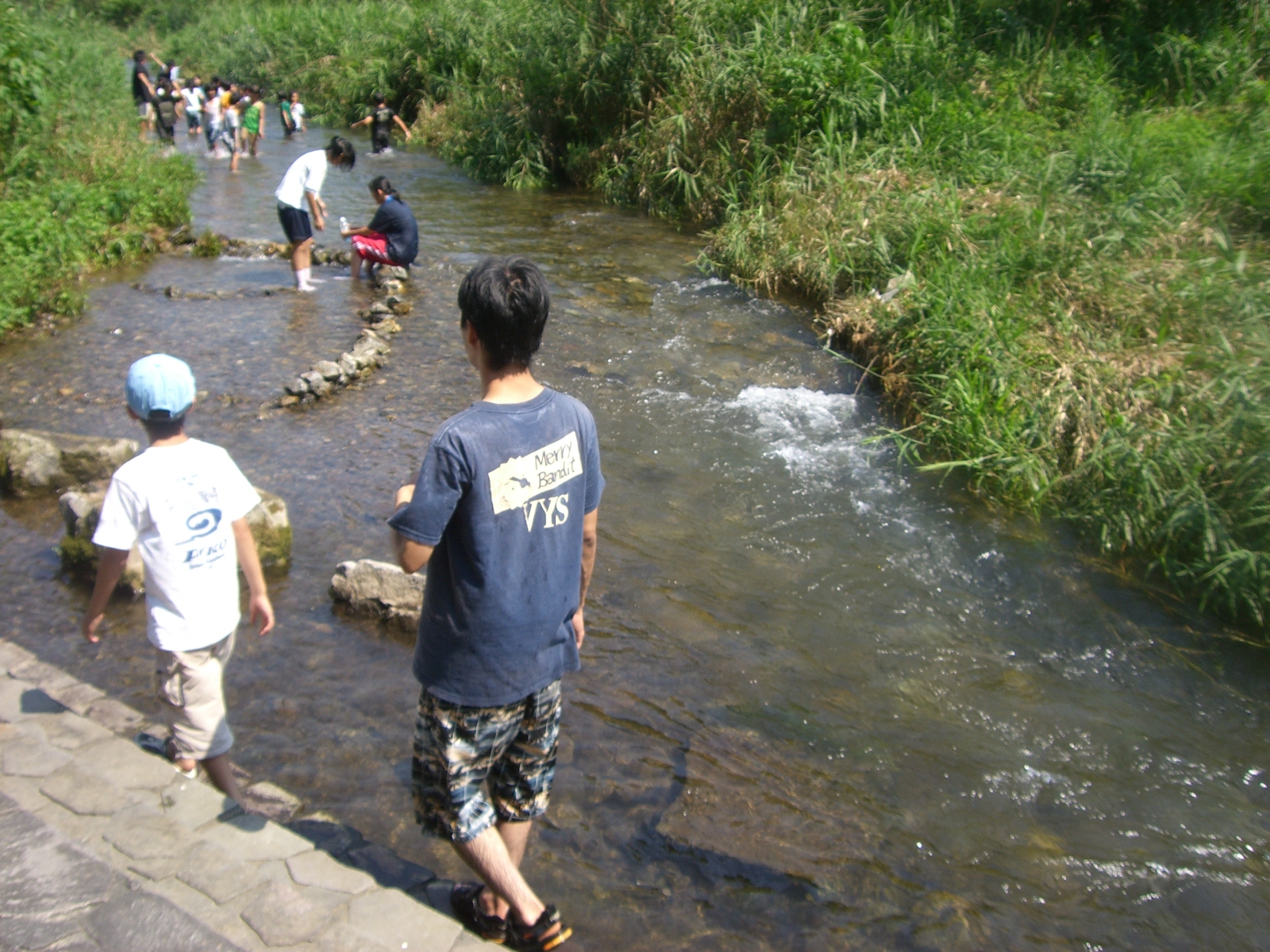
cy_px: 476
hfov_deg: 49.0
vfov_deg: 37.7
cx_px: 635
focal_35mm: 38
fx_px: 1394
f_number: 4.3
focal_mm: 6.2
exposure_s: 1/250
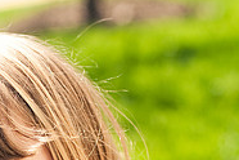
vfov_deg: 8.7
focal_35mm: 156
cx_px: -45
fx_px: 1036
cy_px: 213
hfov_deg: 12.8
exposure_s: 1/1600
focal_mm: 50
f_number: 2.5
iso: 200
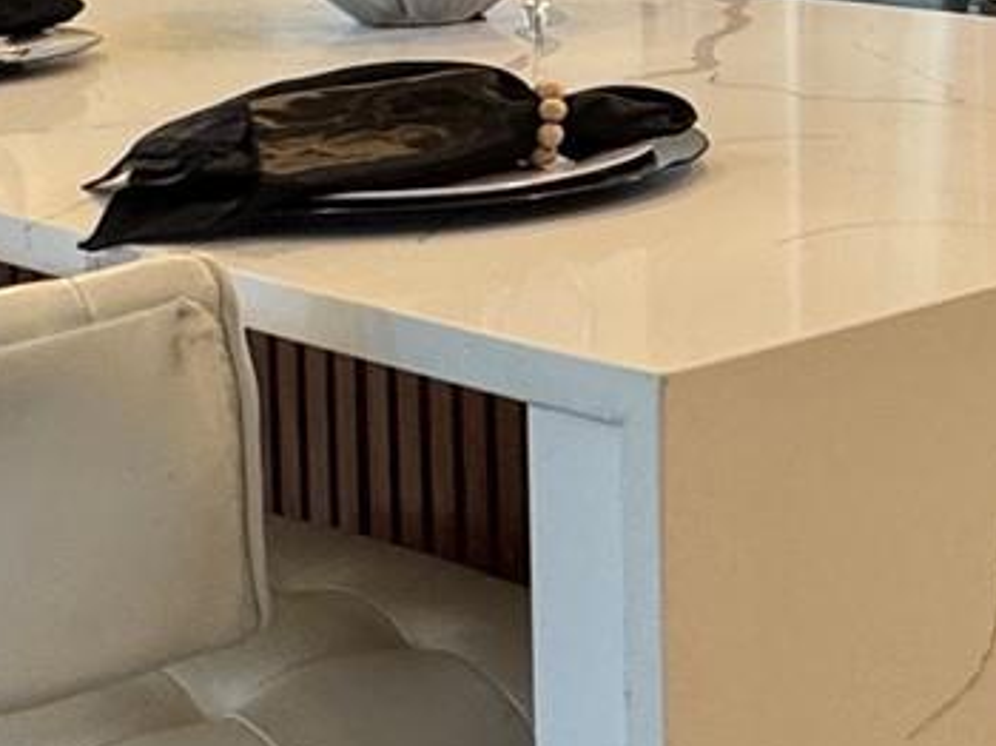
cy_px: -103
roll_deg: -0.6
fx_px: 2358
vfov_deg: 17.3
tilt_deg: -5.8
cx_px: 1534
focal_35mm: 82
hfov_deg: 20.2
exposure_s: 1/120
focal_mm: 2.22
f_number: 2.2
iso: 160
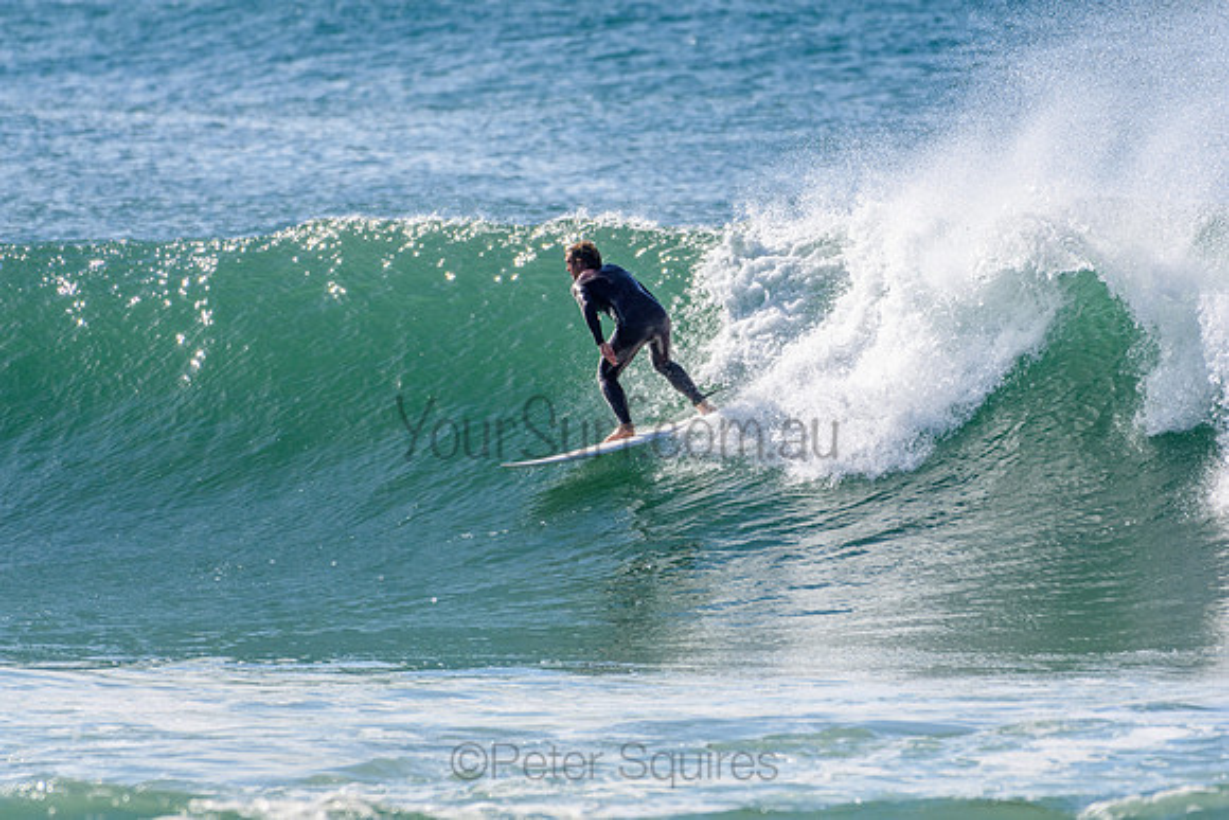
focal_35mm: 750
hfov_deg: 2.7
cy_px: 410
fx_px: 25609
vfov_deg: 1.8
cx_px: 614
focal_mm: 500
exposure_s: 1/2000
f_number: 5.6
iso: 320
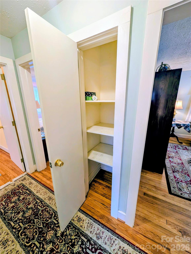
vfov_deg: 110.4
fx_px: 88
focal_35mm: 12
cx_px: 96
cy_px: 127
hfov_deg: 94.7
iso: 54
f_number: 1.7
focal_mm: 2.02
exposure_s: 1/40
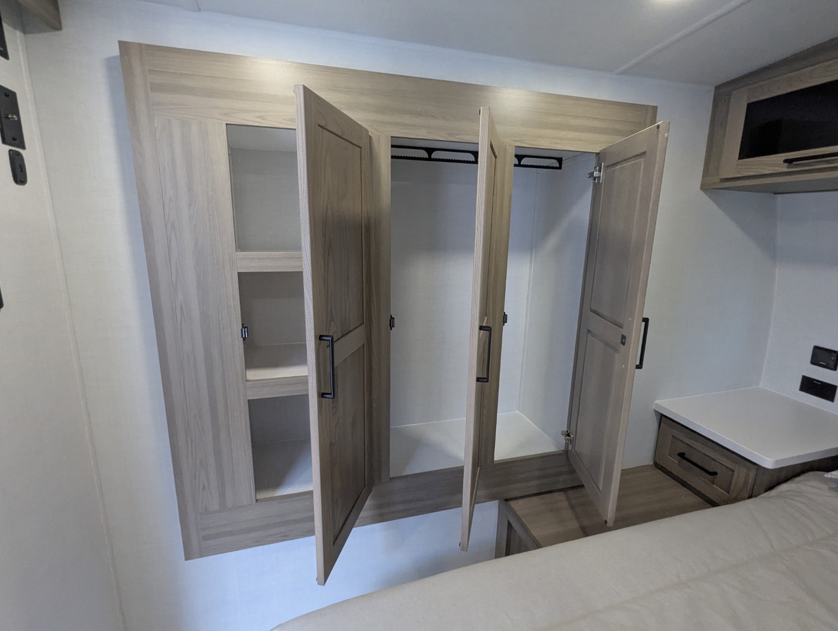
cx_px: 419
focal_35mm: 16
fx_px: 388
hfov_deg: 94.4
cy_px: 316
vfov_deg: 78.2
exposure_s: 1/124
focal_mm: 2.35
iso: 609
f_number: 2.2
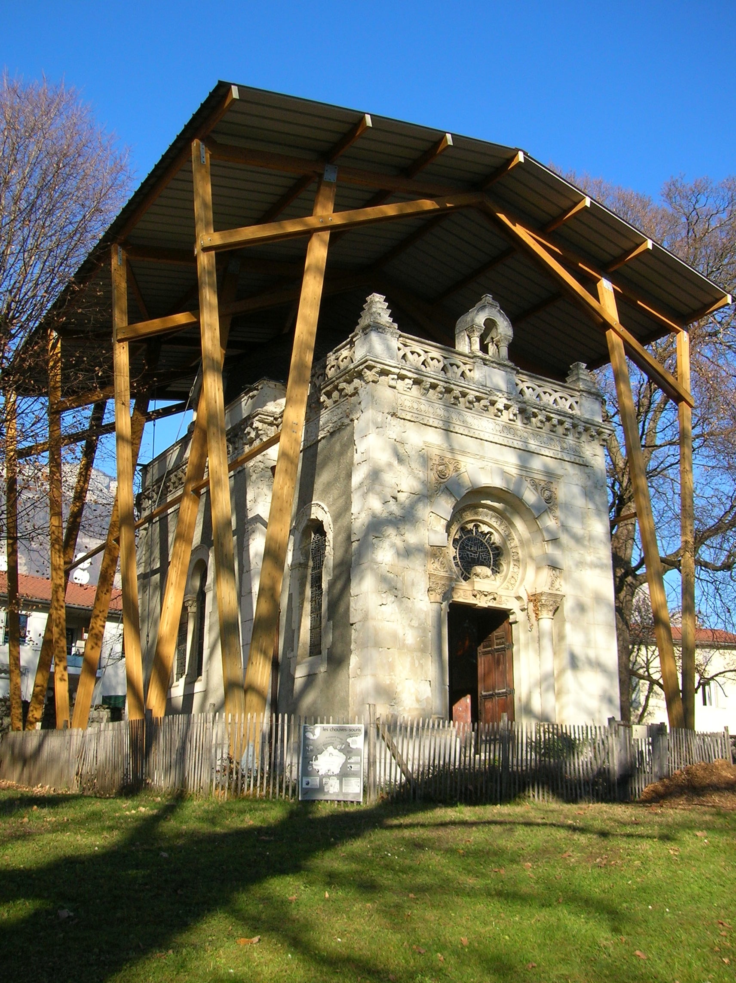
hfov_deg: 41.7
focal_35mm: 34
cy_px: 492
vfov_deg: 54.0
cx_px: 368
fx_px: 965
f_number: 4.9
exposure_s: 1/242
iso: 50
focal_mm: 5.7
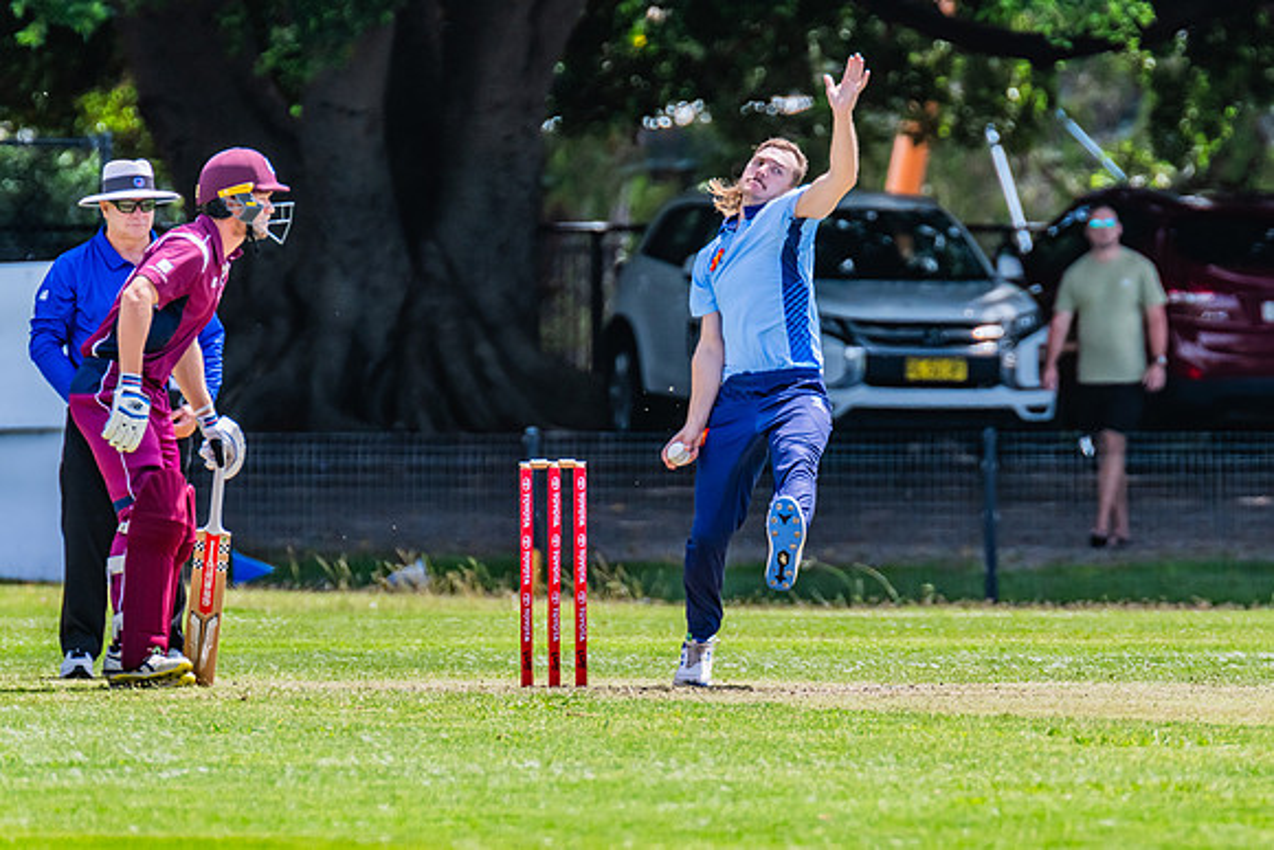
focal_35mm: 789
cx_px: 821
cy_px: 456
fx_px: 27925
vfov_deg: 1.7
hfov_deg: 2.6
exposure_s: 1/1250
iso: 800
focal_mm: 600
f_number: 9
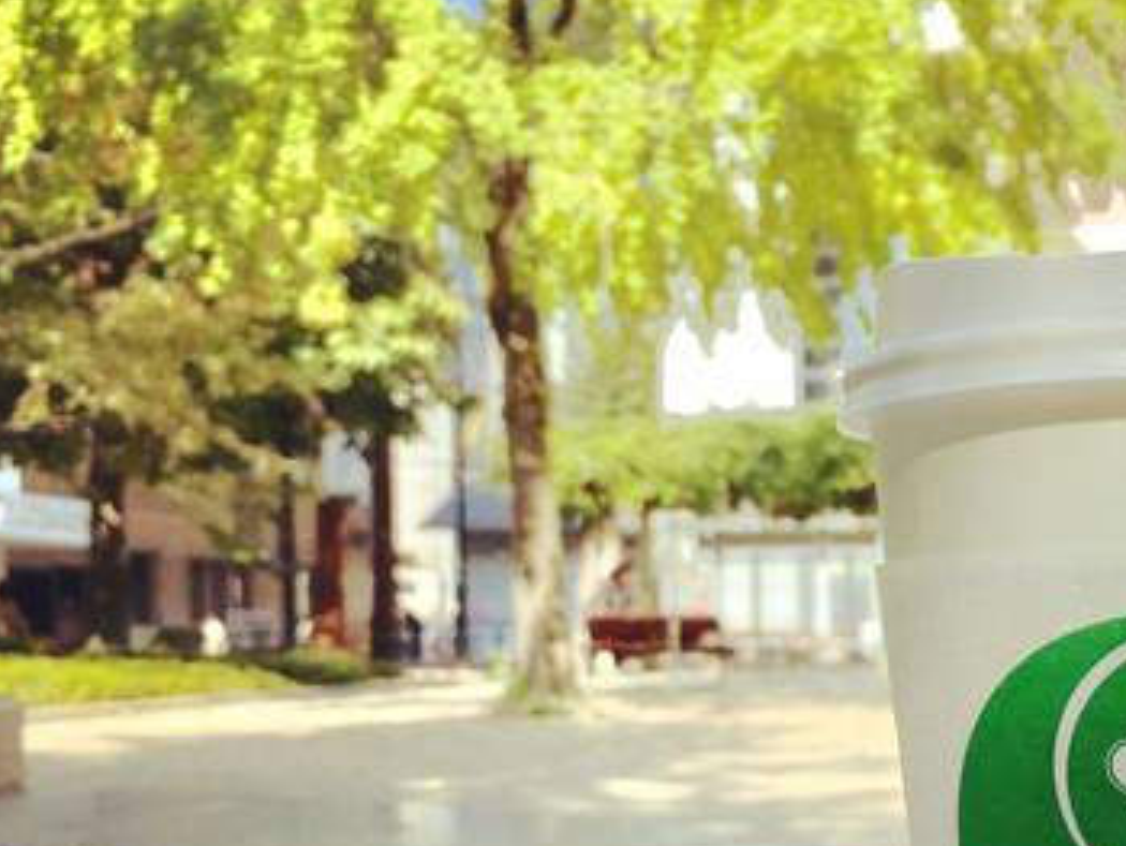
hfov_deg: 35.4
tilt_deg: -1.7
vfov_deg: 27.0
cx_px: 836
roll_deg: +0.0
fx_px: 1725
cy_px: 688
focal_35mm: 53
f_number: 2.2
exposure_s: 1/761
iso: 25
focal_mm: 4.15
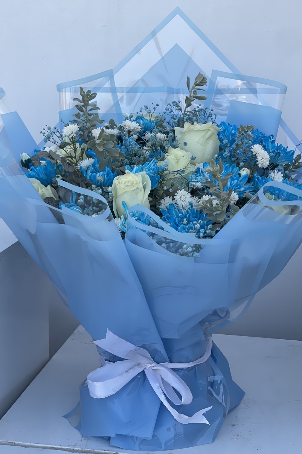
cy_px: 202
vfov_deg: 24.5
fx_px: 1044
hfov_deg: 16.5
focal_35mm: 83
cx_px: 149
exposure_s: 1/287
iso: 20
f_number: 2.2
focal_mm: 7.5
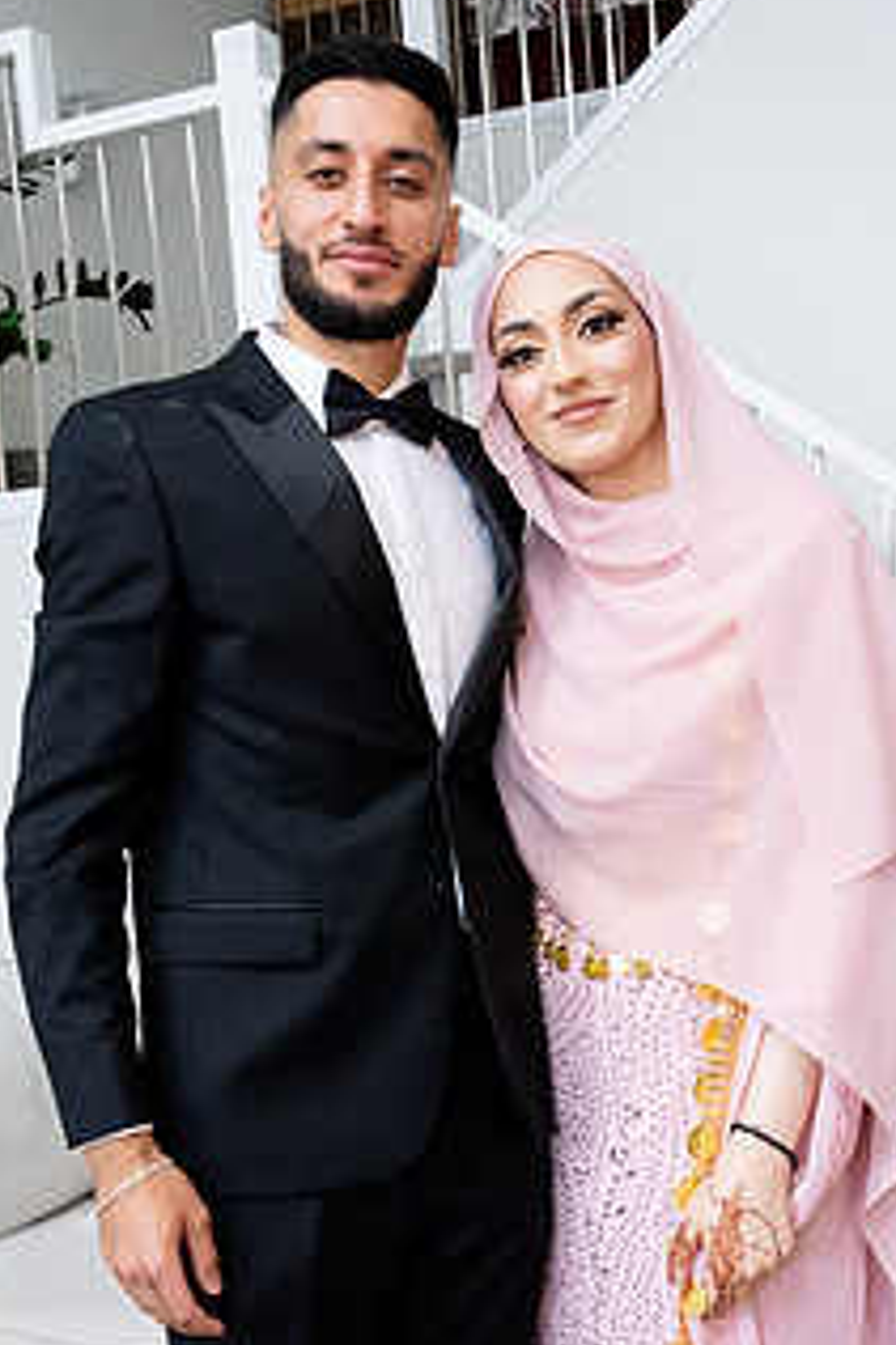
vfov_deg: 44.2
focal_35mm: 44
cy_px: 819
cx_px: 518
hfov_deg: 30.4
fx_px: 1644
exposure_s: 1/160
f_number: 9
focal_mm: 31
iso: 6400
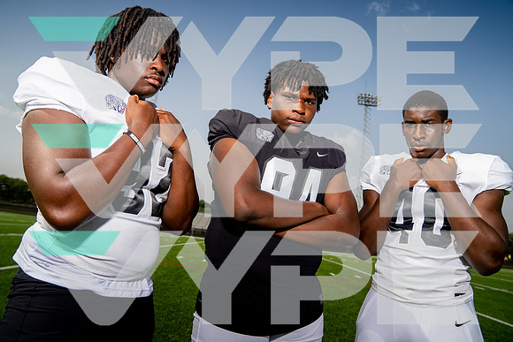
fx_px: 342
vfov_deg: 53.2
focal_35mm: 24
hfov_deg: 73.7
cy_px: 171
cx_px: 256
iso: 100
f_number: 4.5
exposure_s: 1/1250
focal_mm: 24
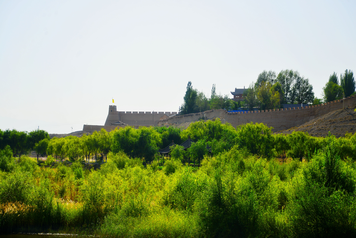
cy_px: 119
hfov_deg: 23.9
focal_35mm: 85
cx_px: 178
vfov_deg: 16.1
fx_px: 841
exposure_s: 1/500
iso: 100
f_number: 5.6
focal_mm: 85
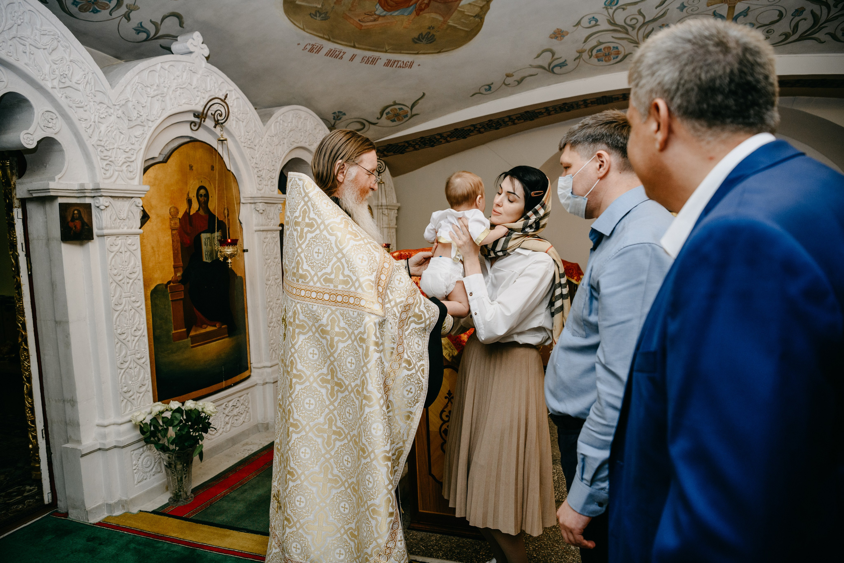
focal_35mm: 26
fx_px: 610
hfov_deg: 69.4
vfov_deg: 49.6
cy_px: 282
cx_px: 422
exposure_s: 1/160
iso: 500
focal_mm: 26
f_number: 3.5
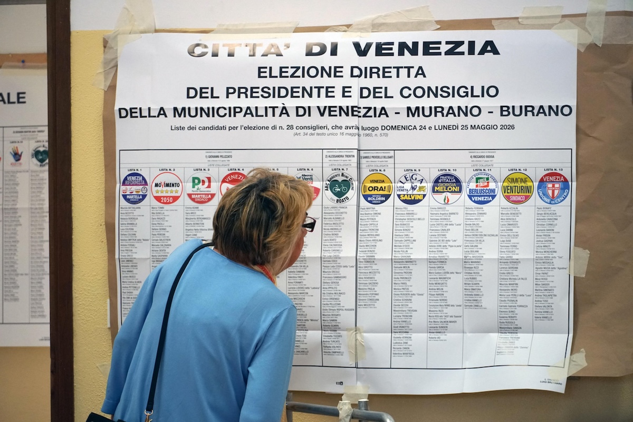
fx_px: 3244
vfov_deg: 7.4
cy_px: 211
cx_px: 316
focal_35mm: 184
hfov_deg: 11.1
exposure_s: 1/125
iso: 1250
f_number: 5.6
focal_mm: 123
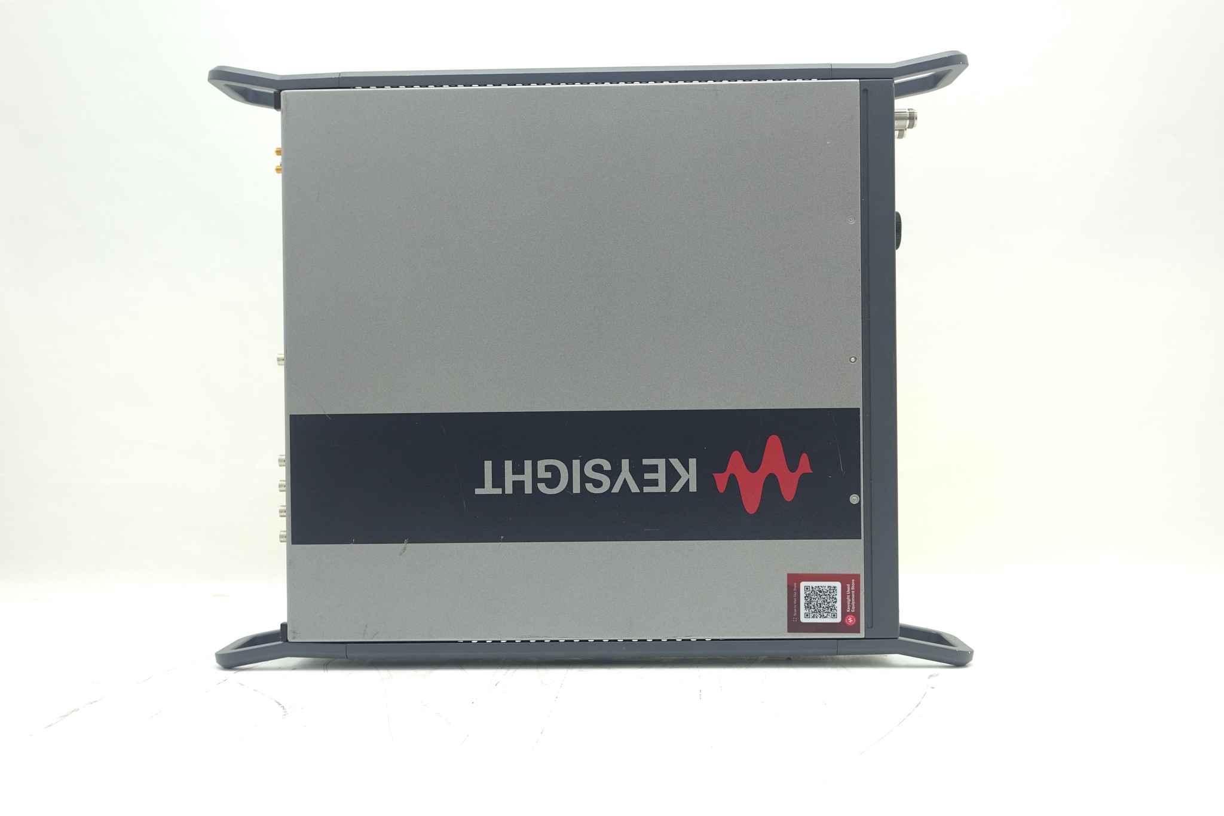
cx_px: 612
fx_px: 1224
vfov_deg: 36.9
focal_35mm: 36
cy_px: 408
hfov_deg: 53.1
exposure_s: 1/15
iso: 100
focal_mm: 13.16
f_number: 3.2
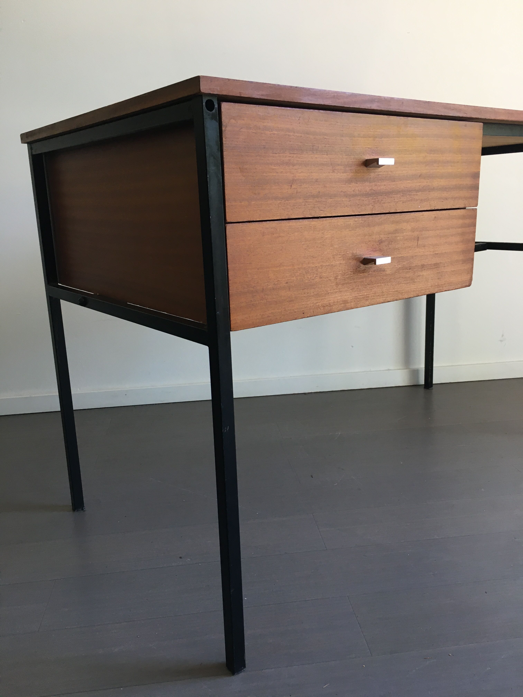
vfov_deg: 61.7
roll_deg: +1.4
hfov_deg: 48.2
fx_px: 584
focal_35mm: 29
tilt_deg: -15.4
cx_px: 262
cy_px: 348
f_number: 2.2
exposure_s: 1/33
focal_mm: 4.15
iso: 50
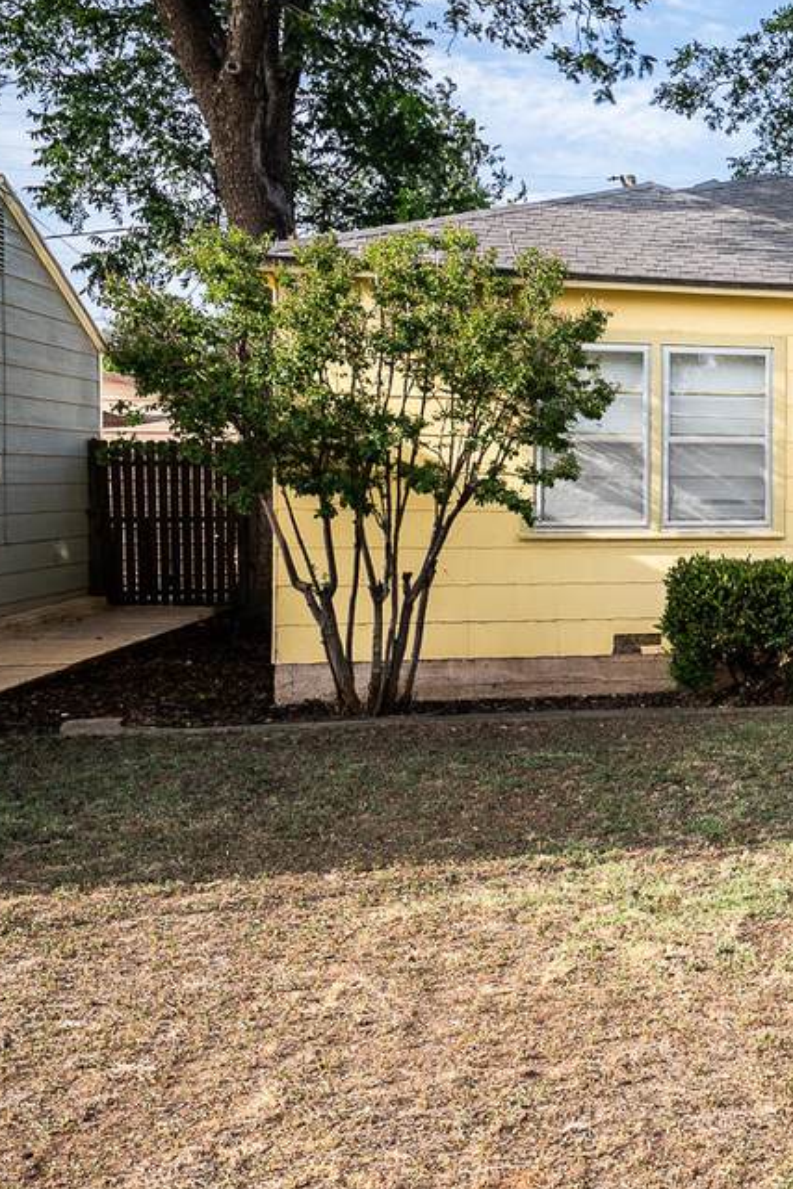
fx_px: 1585
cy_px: 506
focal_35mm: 48
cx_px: 1131
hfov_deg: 23.5
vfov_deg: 41.0
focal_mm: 24
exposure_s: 1/80
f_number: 7.1
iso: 80
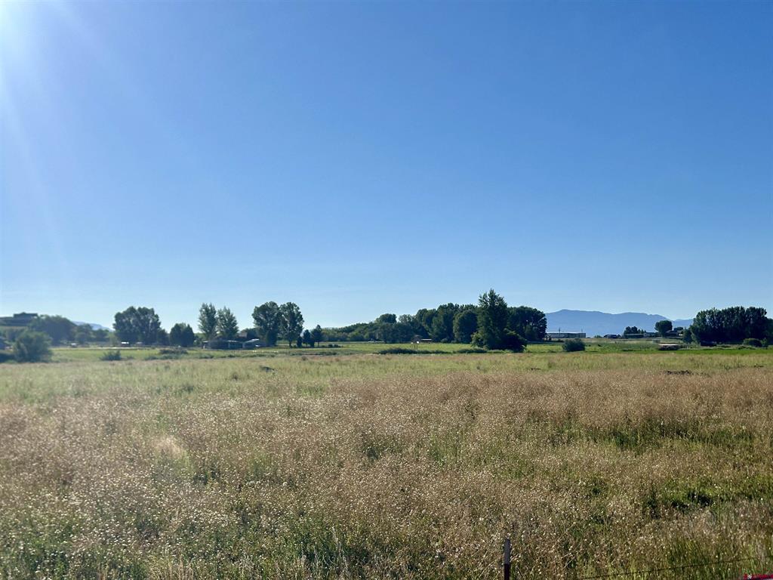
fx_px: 1072
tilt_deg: +2.8
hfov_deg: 39.7
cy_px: 290
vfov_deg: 30.3
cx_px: 386
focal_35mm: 48
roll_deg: +0.0
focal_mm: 6.86
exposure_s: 1/10870
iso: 64
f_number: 1.78
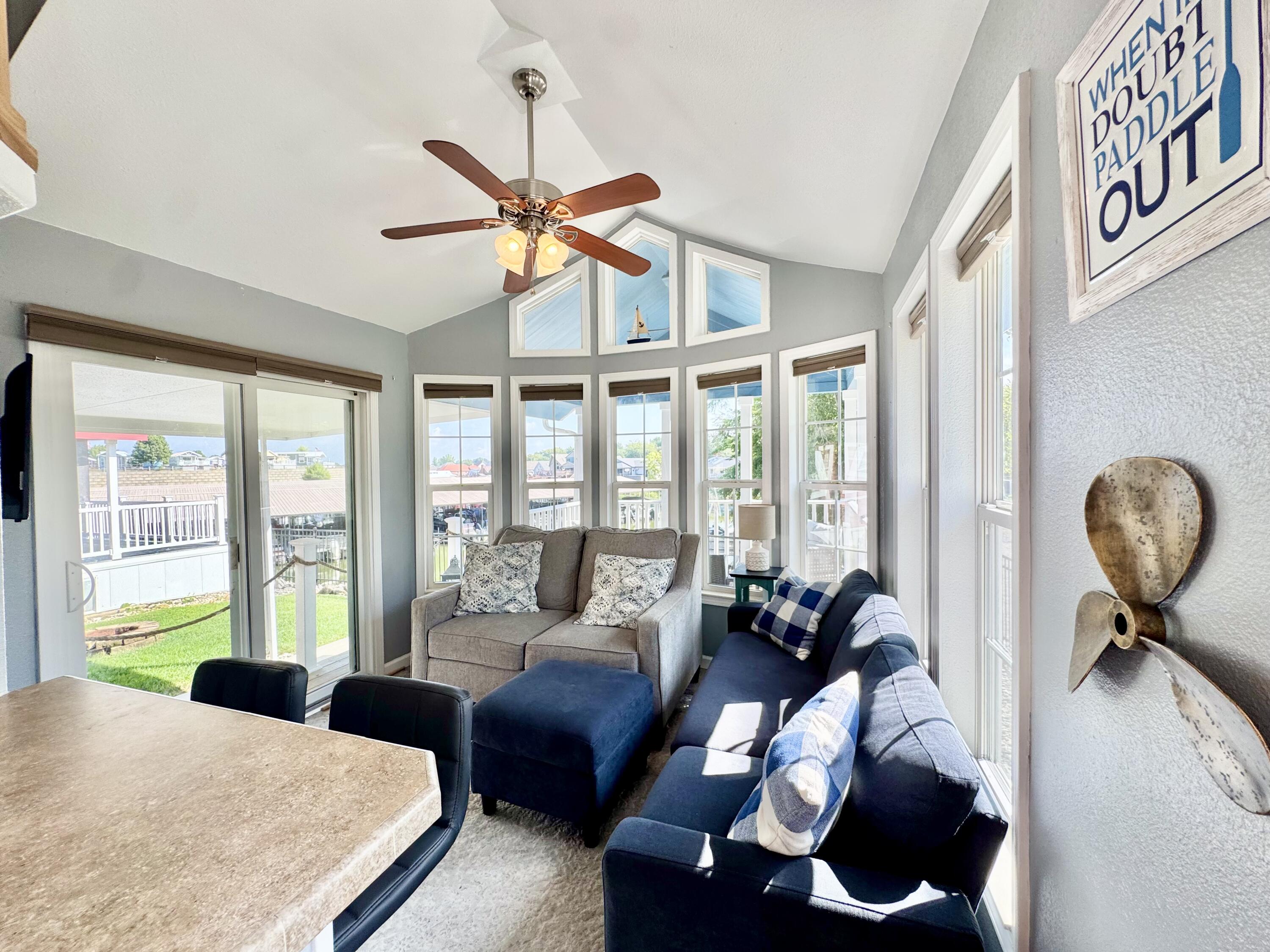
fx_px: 514
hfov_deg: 102.1
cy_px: 476
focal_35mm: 14
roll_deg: +0.8
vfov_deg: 85.7
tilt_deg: -1.4
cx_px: 635
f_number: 2.2
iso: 40
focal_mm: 2.22
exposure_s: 1/209
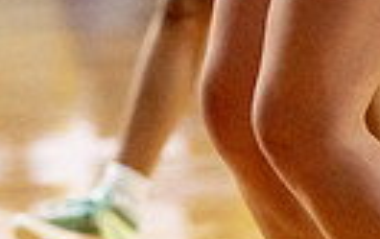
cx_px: 222
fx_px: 5457
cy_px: -340
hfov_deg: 4.0
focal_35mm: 526
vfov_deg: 2.5
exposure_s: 1/800
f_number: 2.8
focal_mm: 101
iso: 2500
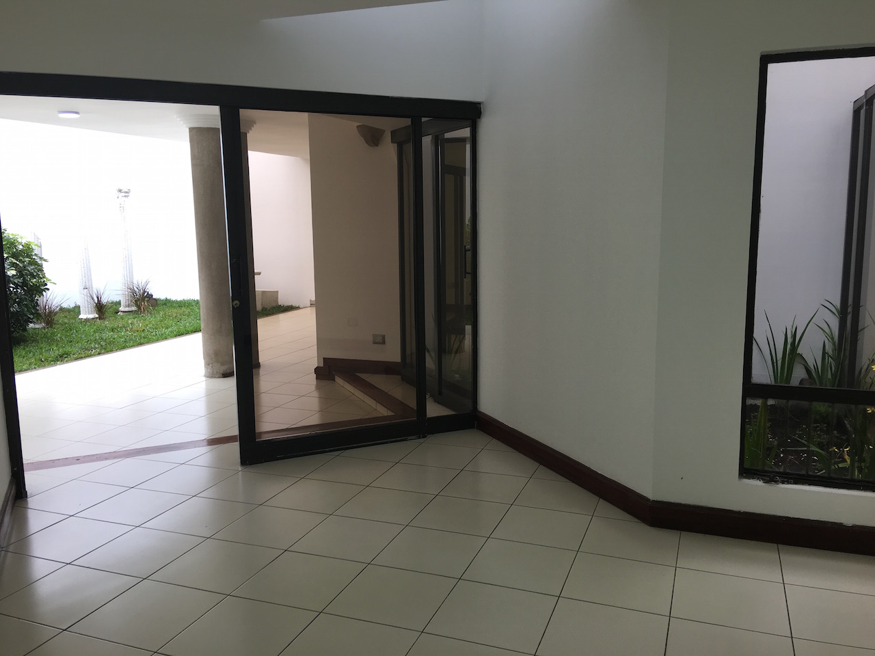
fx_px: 733
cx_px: 438
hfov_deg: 61.7
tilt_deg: -8.6
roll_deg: +1.0
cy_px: 328
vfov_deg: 48.2
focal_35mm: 29
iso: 32
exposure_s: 1/120
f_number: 2.2
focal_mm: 4.15
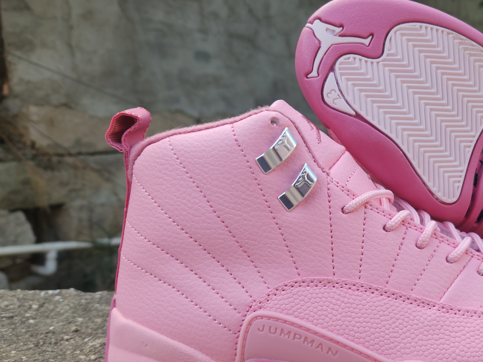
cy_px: 211
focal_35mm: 37
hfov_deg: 47.9
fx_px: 516
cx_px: 371
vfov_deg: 38.6
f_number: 1.8
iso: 20
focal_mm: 5.4
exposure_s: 1/250
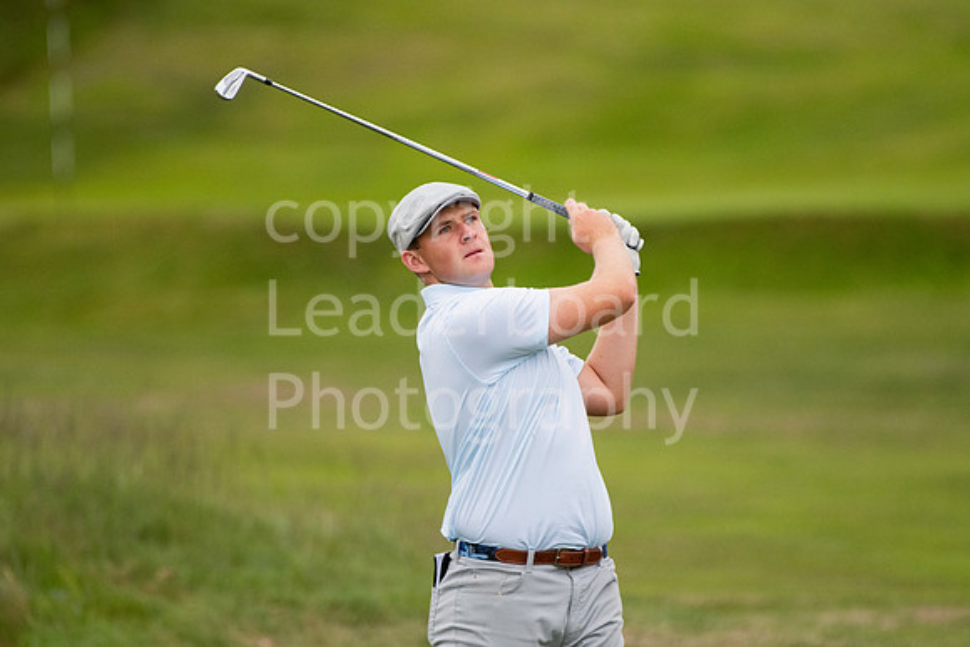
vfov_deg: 1.8
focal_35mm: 750
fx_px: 20212
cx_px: 485
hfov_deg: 2.7
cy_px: 324
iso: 1600
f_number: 5.6
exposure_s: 1/1600
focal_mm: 500
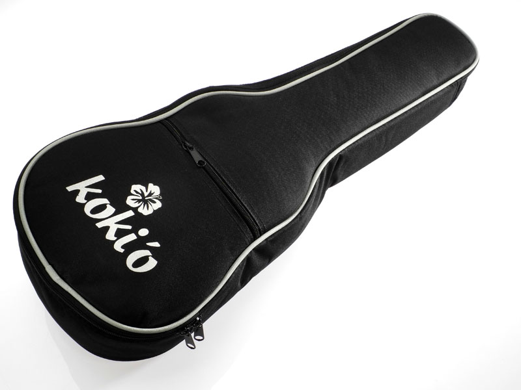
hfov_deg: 38.2
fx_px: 753
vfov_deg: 29.1
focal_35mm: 50
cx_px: 260
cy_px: 195
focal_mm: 10.7
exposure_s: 1/800
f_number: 8
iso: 100
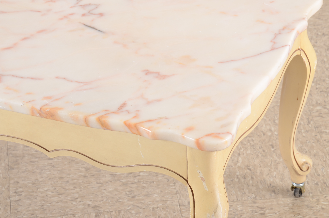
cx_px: 164
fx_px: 1436
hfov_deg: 13.1
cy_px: 109
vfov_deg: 8.7
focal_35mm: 158
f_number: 14
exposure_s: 1/125
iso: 160
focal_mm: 105
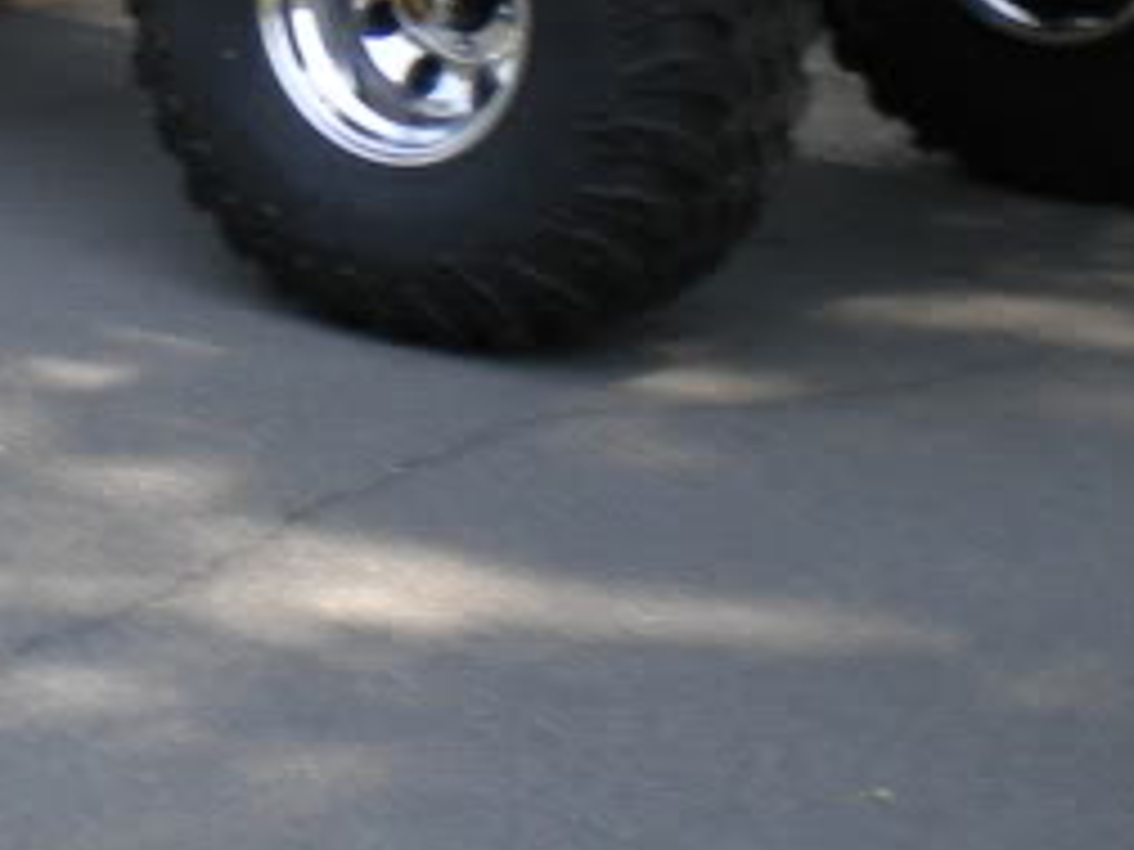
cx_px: -760
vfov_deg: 10.0
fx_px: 4652
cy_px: -517
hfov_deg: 12.9
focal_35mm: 142
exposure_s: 1/168
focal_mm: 6.3
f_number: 4.6
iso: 80
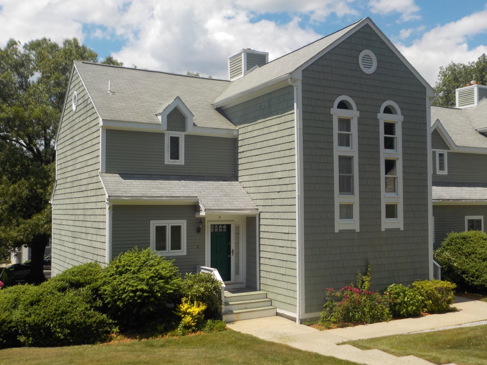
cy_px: 182
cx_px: 244
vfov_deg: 37.7
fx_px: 535
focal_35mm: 38
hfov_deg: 49.0
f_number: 3.7
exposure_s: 1/1250
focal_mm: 5.2
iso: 125
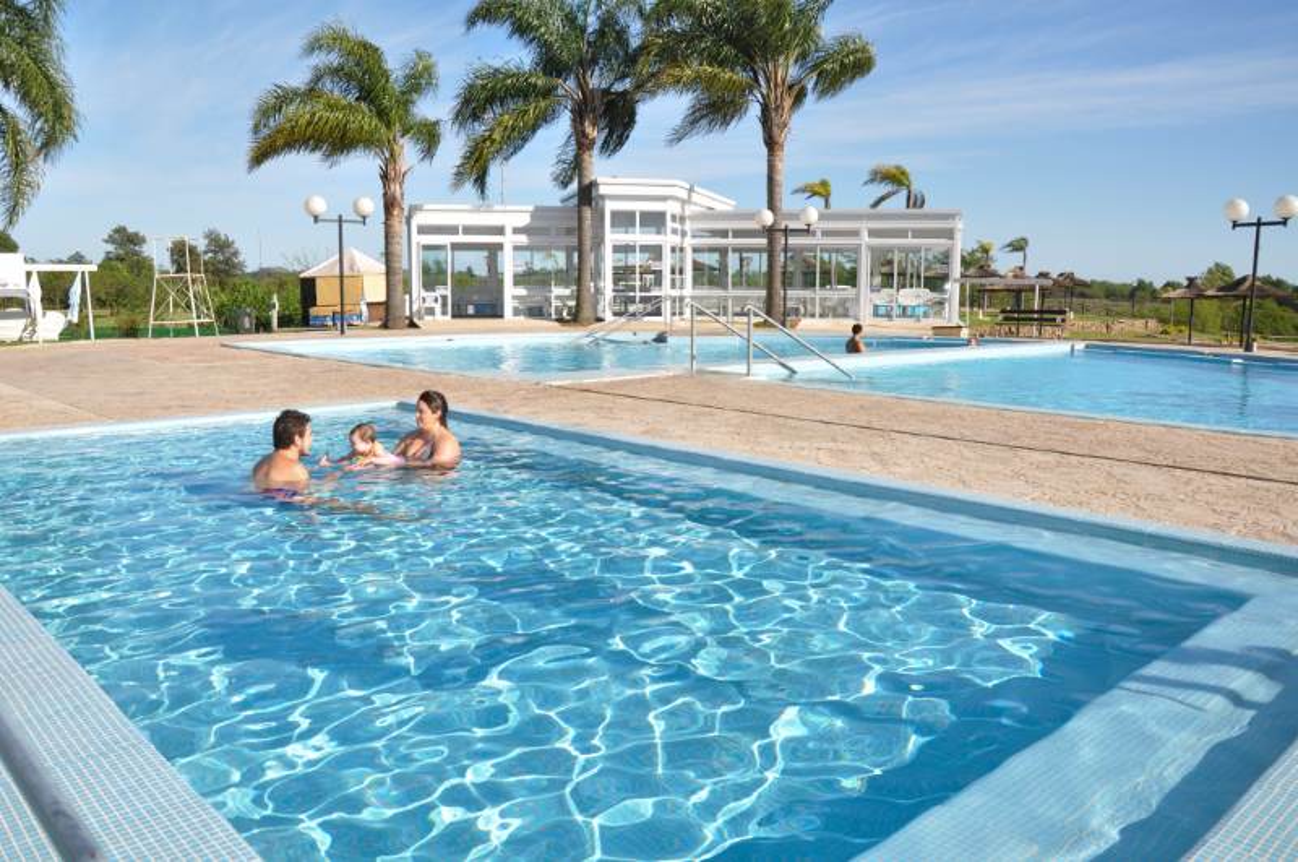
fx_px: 972
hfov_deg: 67.5
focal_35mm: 27
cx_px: 649
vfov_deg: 47.8
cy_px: 431
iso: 200
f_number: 5.6
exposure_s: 1/640
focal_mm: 18
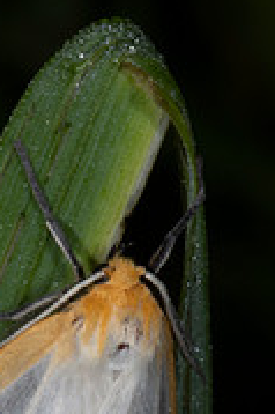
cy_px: 309
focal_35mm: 535
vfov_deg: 3.9
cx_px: 9
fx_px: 6142
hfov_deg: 2.6
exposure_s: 1/200
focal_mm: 105
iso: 64
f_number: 36
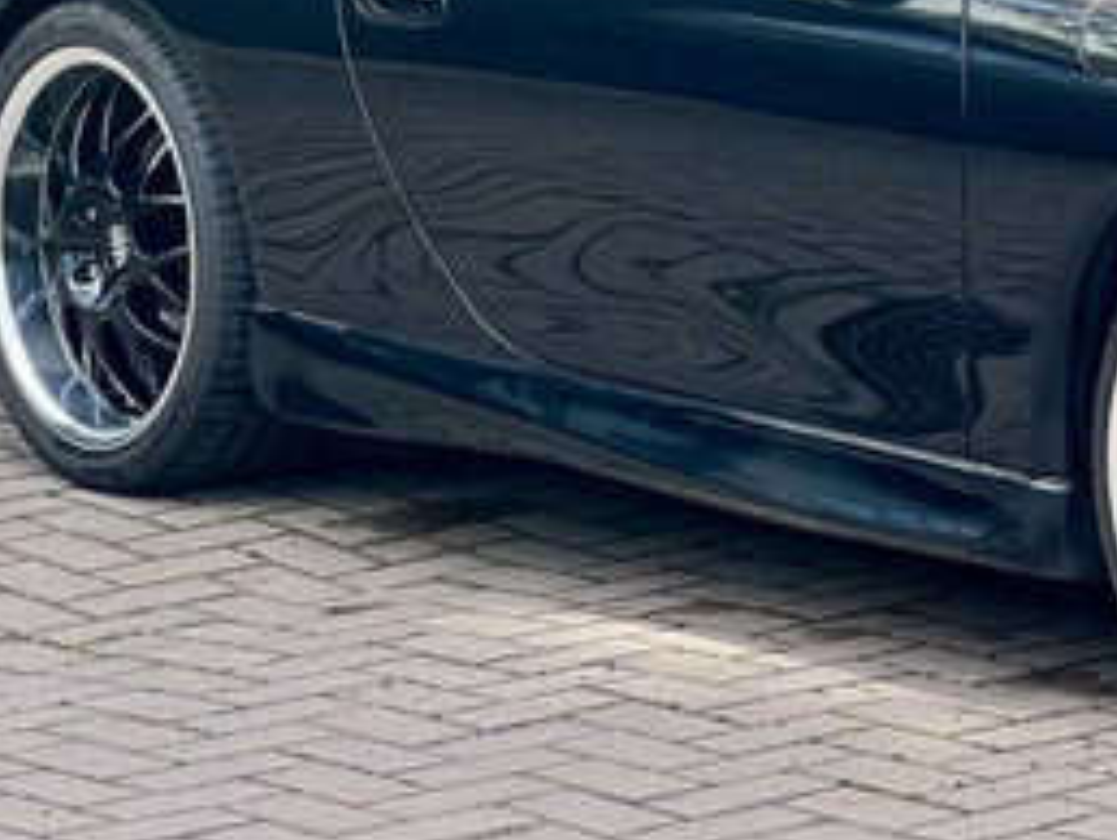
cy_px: -91
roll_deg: +1.8
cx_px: 1377
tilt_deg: -5.4
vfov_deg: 6.5
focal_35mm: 229
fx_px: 7396
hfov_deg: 8.5
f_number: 2.8
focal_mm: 9
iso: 32
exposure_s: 1/128
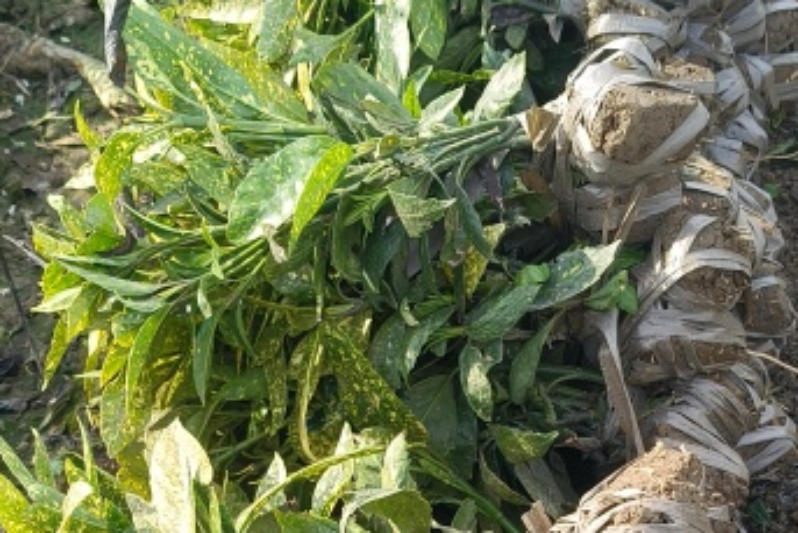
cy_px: 725
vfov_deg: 15.4
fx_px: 1863
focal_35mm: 84
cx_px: 402
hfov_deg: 24.2
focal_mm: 4.84
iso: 80
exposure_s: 1/800
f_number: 1.8
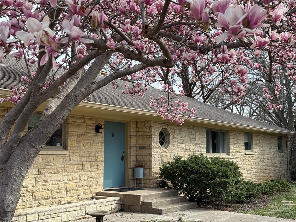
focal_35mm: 48
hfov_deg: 39.7
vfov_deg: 30.3
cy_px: 111
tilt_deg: +5.9
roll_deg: -0.1
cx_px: 148
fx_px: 410
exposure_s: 1/1513
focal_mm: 6.76
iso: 80
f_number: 1.78
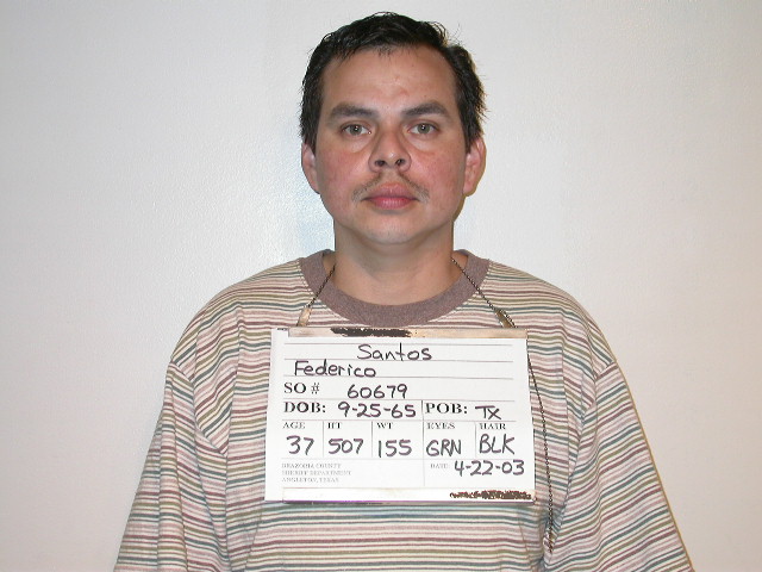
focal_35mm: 62
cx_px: 381
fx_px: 1365
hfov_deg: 31.2
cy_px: 286
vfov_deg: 23.7
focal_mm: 12.9
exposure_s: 1/60.3
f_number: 3.1
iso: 100
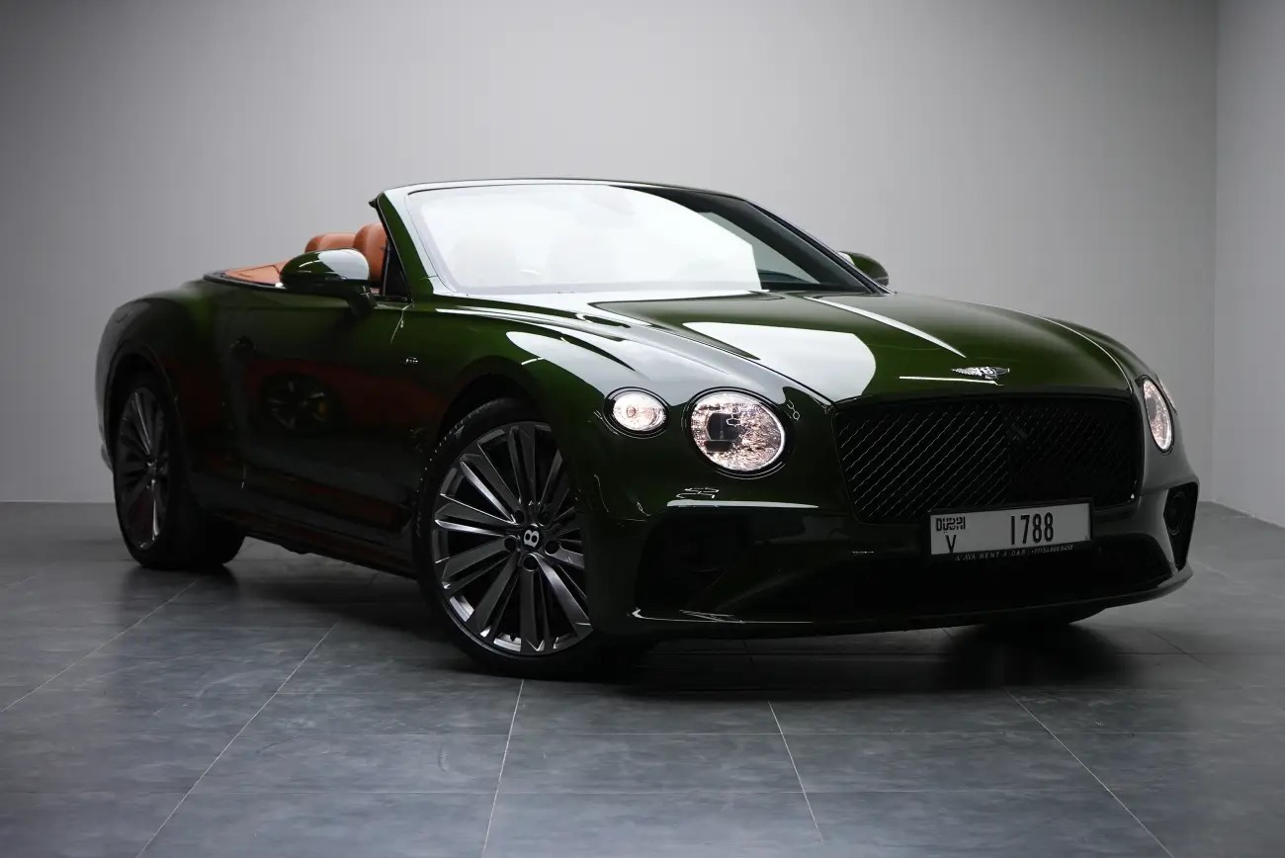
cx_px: 642
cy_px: 429
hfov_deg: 31.9
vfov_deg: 21.6
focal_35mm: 63
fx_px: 2250
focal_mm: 63
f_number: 5.6
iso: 800
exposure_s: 1/200
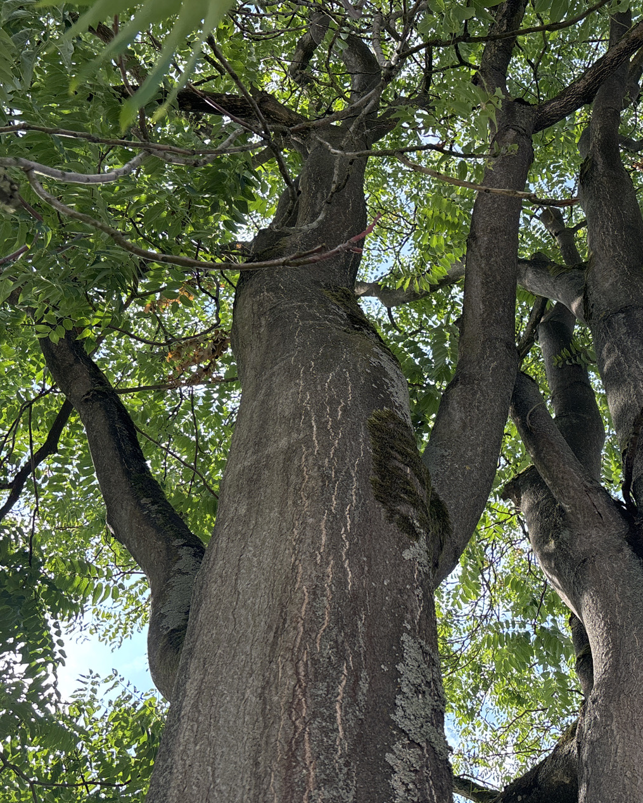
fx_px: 952
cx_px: 431
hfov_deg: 36.9
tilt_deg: +67.5
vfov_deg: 45.8
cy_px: 385
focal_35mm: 40
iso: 50
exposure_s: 1/711
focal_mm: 5.96
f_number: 1.6
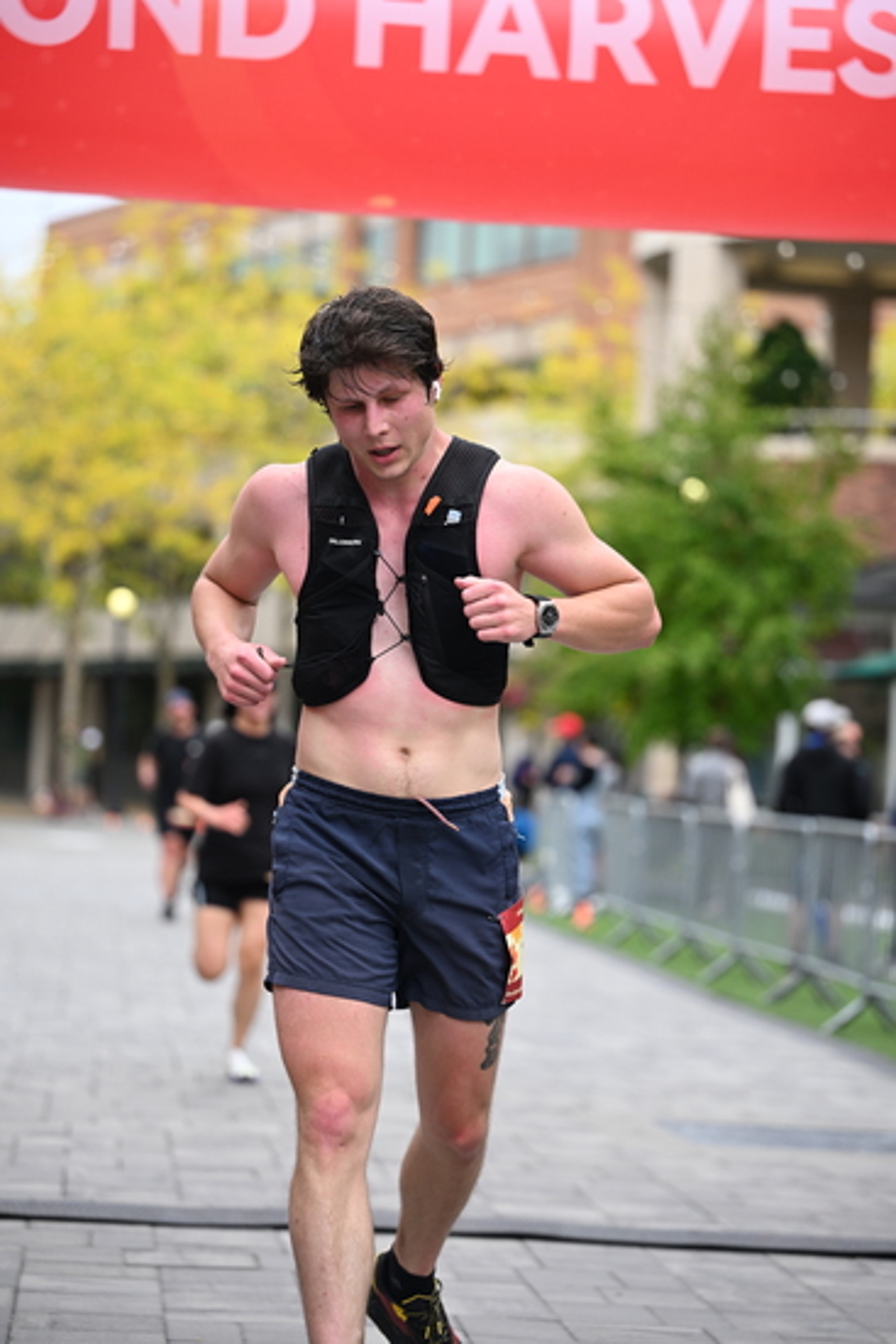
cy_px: 672
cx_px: 448
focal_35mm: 102
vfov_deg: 20.0
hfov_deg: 13.4
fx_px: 3805
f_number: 2.8
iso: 640
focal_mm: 102
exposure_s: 1/2000
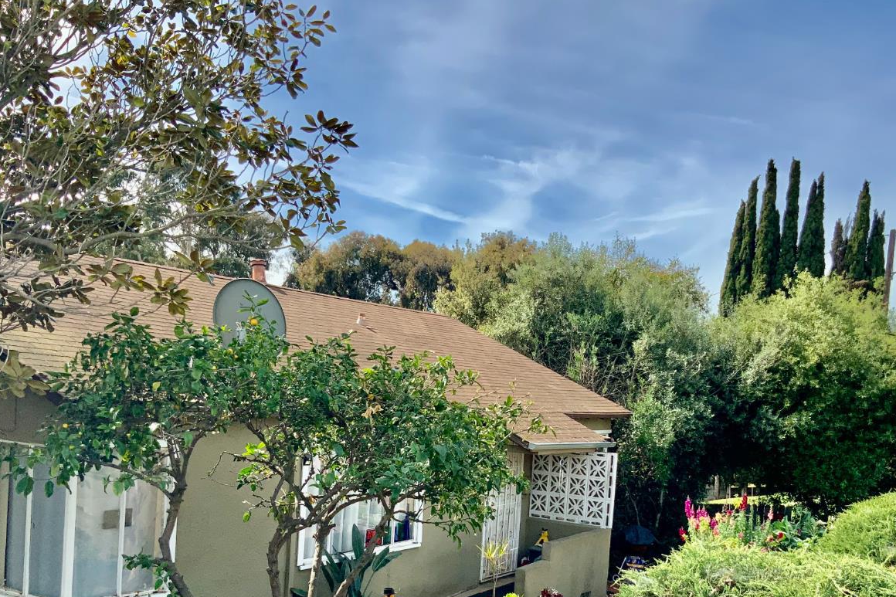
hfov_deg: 49.3
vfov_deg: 33.6
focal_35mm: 39
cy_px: 432
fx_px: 970
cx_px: 524
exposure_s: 1/1490
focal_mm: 3
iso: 16
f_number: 1.8
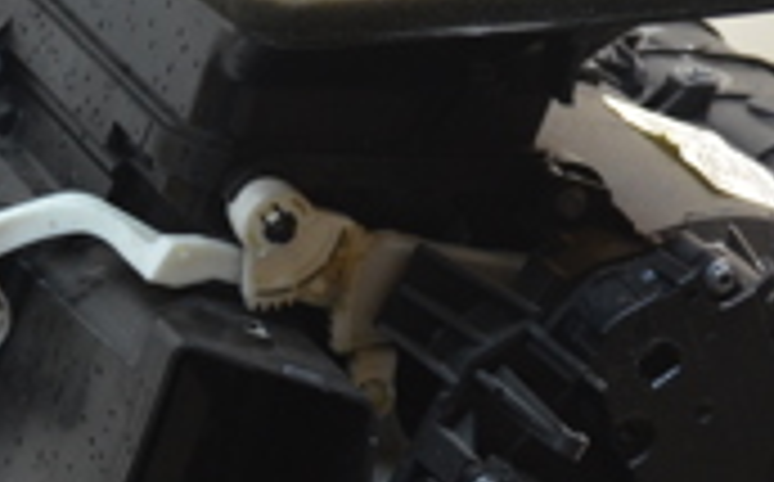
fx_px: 3350
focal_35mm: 159
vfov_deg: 8.2
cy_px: 538
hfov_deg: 13.1
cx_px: 202
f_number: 4.5
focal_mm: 28
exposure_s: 1/60
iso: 720
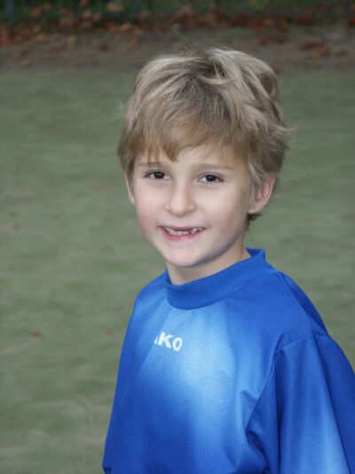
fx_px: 1654
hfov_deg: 12.3
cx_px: 178
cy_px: 237
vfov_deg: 16.3
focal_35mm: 121
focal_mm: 29.9
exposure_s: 1/250
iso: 200
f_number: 3.5
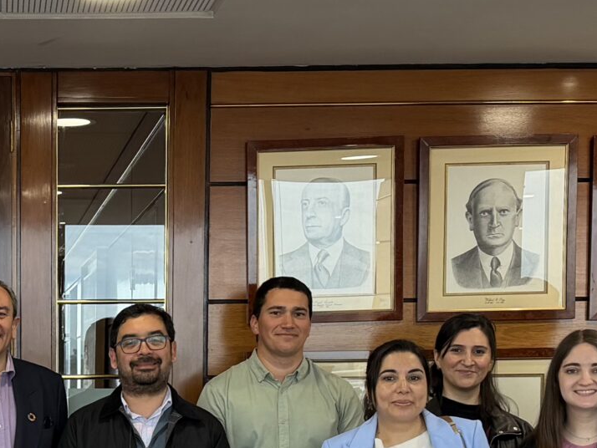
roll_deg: -0.4
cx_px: -16
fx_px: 1484
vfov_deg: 16.8
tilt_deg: -3.4
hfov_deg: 21.8
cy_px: 452
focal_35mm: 86
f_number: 1.78
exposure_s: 1/100
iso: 250
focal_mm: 6.76
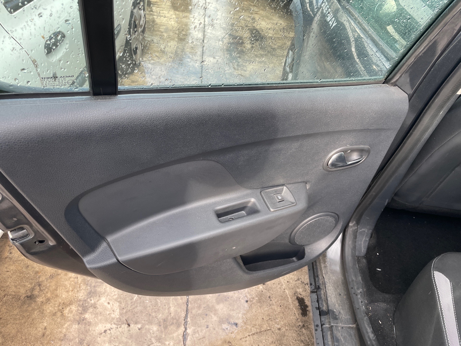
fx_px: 346
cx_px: 230
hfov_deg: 67.3
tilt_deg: -42.8
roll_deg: -10.5
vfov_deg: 53.1
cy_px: 173
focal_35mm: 26
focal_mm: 4.2
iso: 64
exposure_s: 1/121
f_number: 1.6
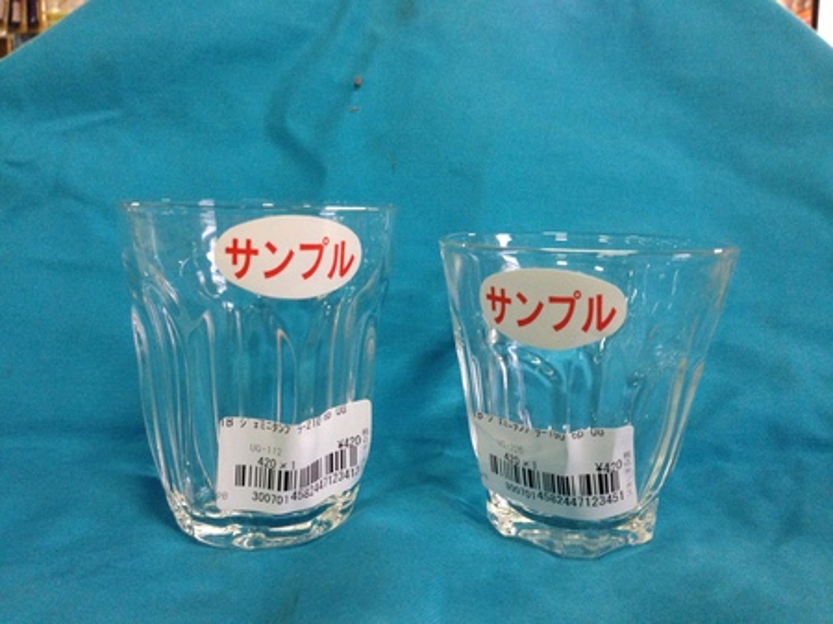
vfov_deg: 42.9
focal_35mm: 33
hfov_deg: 55.4
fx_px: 794
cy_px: 312
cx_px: 416
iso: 320
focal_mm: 4.13
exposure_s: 1/20
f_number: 2.4
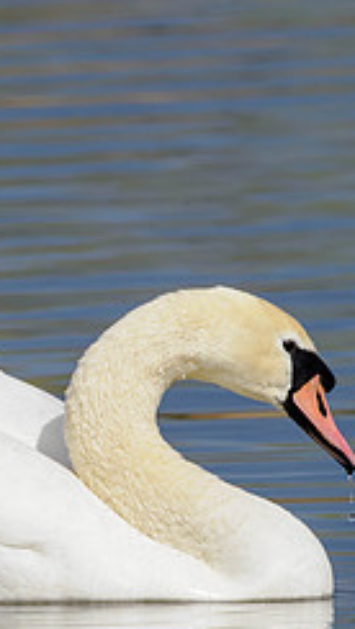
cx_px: 157
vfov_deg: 0.8
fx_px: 45621
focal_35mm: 2729
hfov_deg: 0.4
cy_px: 564
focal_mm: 420
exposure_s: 1/800
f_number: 8
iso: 200
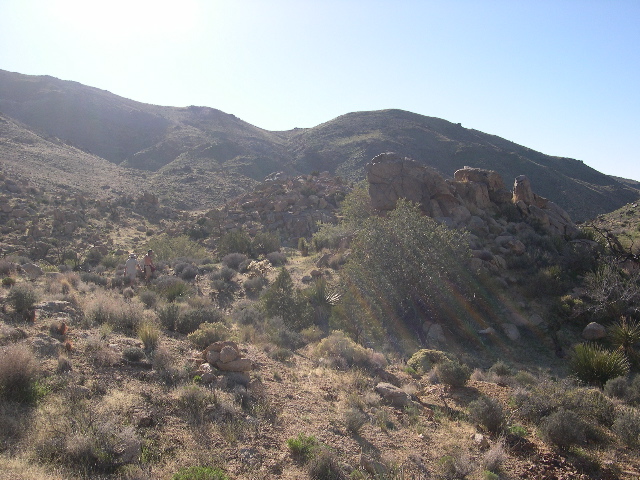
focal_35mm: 38
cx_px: 320
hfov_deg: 49.0
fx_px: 703
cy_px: 240
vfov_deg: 37.7
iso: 100
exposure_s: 1/198
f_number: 7.6
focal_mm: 8
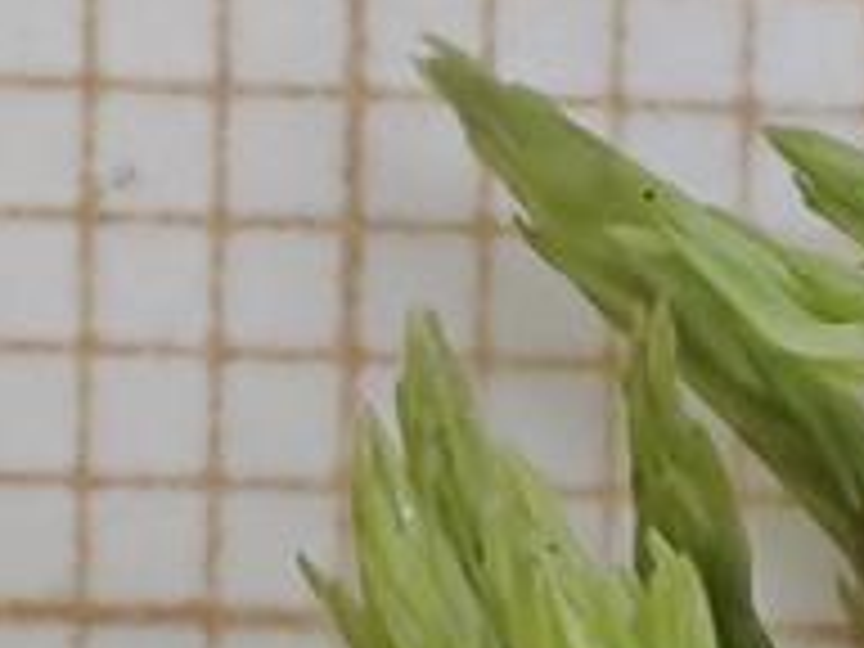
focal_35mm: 143
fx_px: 3569
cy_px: 850
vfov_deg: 10.2
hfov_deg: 13.7
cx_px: 783
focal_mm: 7.86
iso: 800
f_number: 4
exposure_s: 1/80
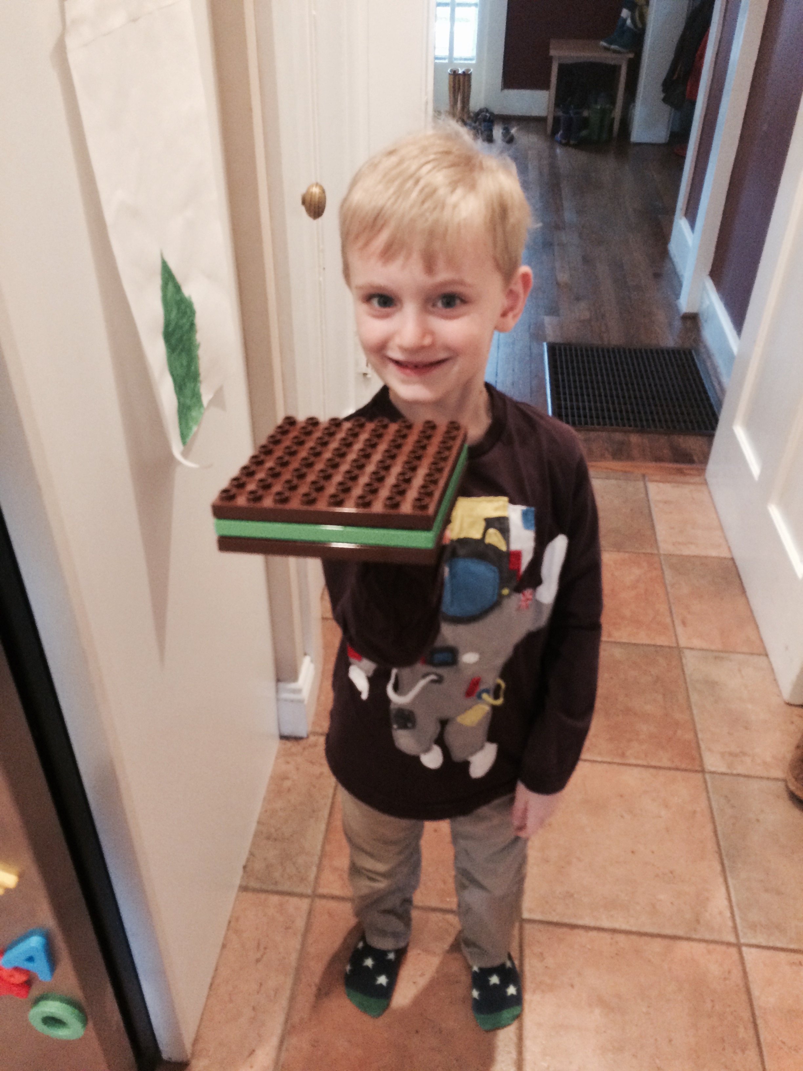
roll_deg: -0.6
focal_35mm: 29
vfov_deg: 61.7
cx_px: 402
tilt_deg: -37.7
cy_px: 536
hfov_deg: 48.2
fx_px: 897
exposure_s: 1/30
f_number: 2.2
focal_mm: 4.15
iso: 250
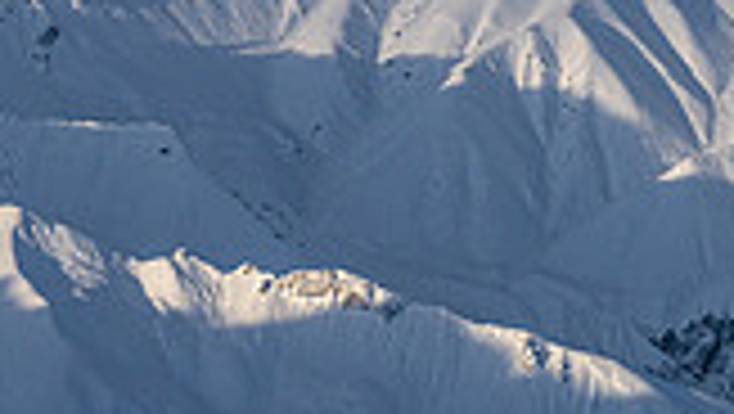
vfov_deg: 3.4
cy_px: 247
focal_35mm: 361
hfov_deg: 6.0
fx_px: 7032
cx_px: -72
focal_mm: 95
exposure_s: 1/250
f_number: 20
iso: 320
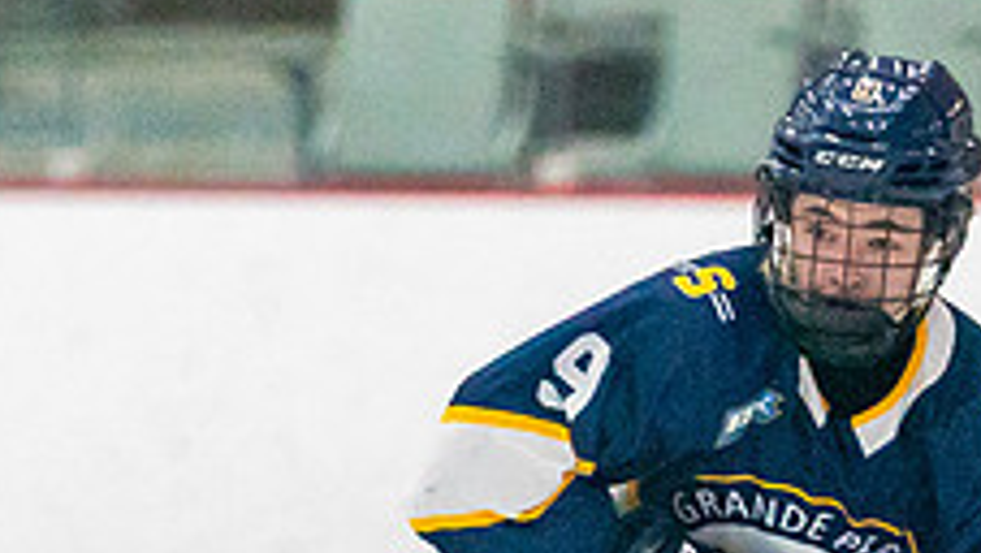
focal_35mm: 1074
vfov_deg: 1.1
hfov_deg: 2.0
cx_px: 645
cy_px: 886
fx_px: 27954
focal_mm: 200
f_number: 2.8
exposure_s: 1/1600
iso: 4000
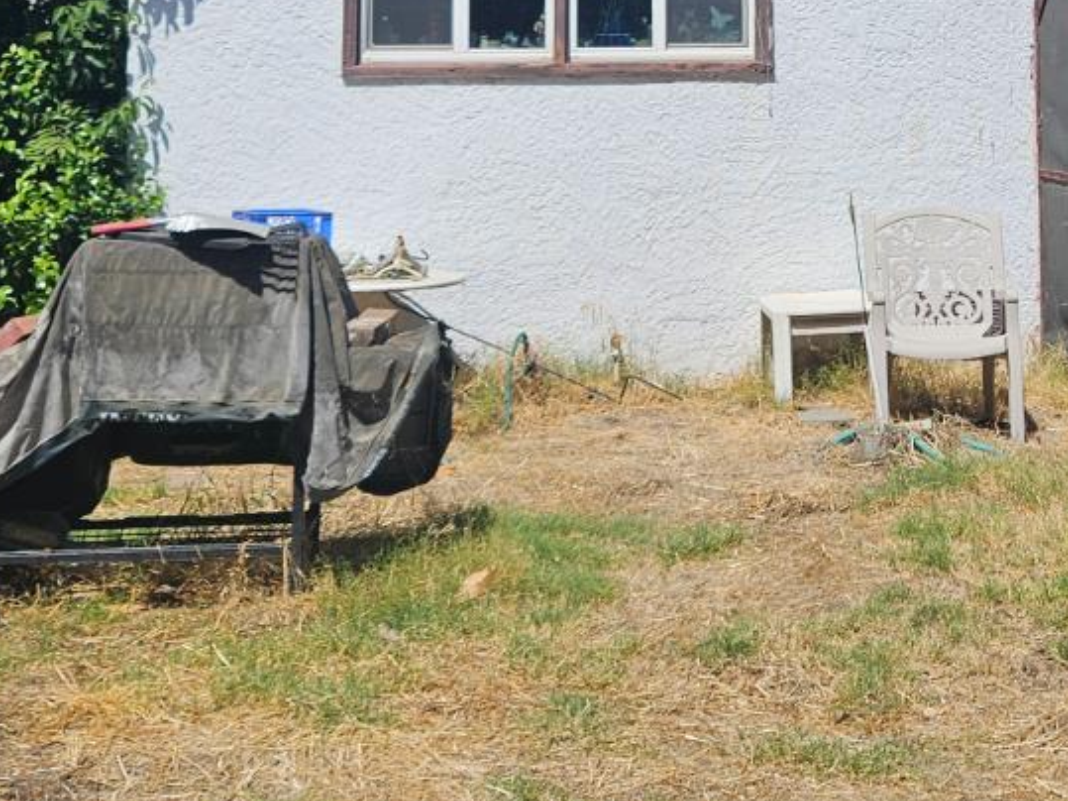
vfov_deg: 21.5
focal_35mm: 64
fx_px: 1974
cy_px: -116
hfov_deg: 29.7
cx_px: 830
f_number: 1.8
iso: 25
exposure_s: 1/3100
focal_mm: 5.4
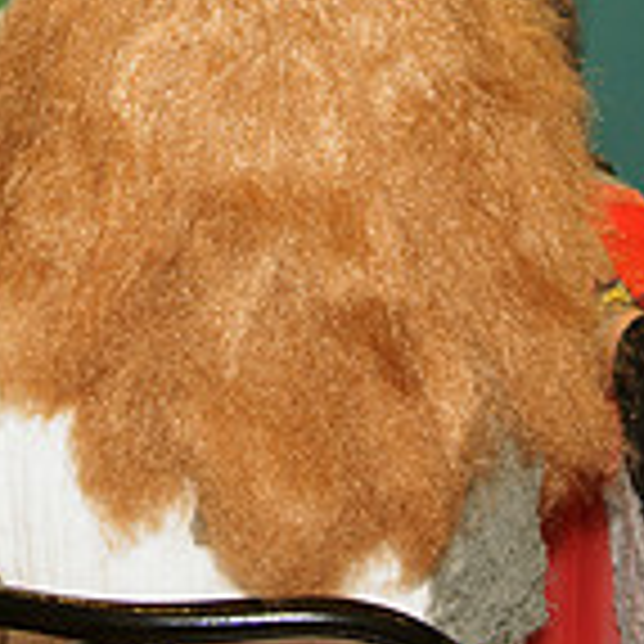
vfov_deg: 11.8
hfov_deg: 12.0
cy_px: -155
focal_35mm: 145
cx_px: 180
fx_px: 3052
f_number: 2.8
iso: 800
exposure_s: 1/60
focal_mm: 28
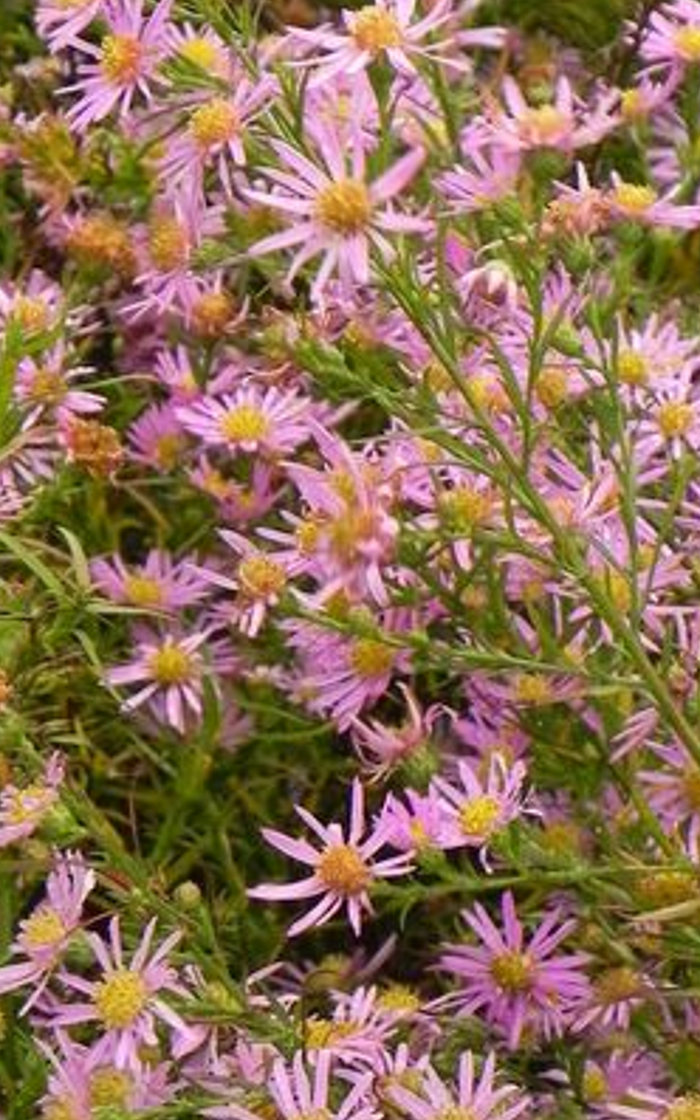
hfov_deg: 6.5
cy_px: 339
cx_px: 508
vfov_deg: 10.3
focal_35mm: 203
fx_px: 6199
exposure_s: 1/100
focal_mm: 16.9
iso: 160
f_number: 4.5
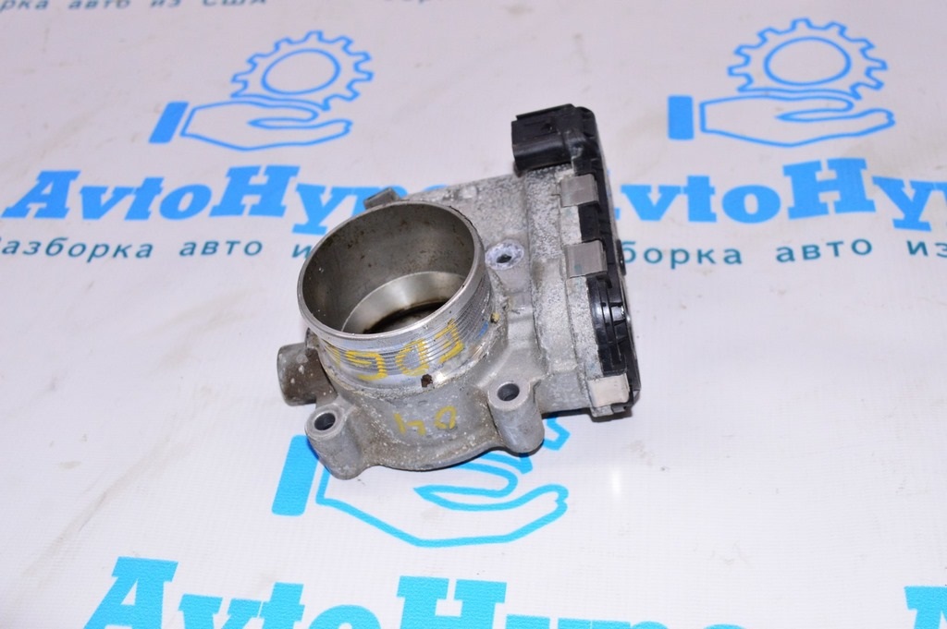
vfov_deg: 30.8
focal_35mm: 44
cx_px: 474
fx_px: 1143
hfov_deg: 45.0
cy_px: 314
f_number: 8
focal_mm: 29
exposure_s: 1/200
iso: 1600
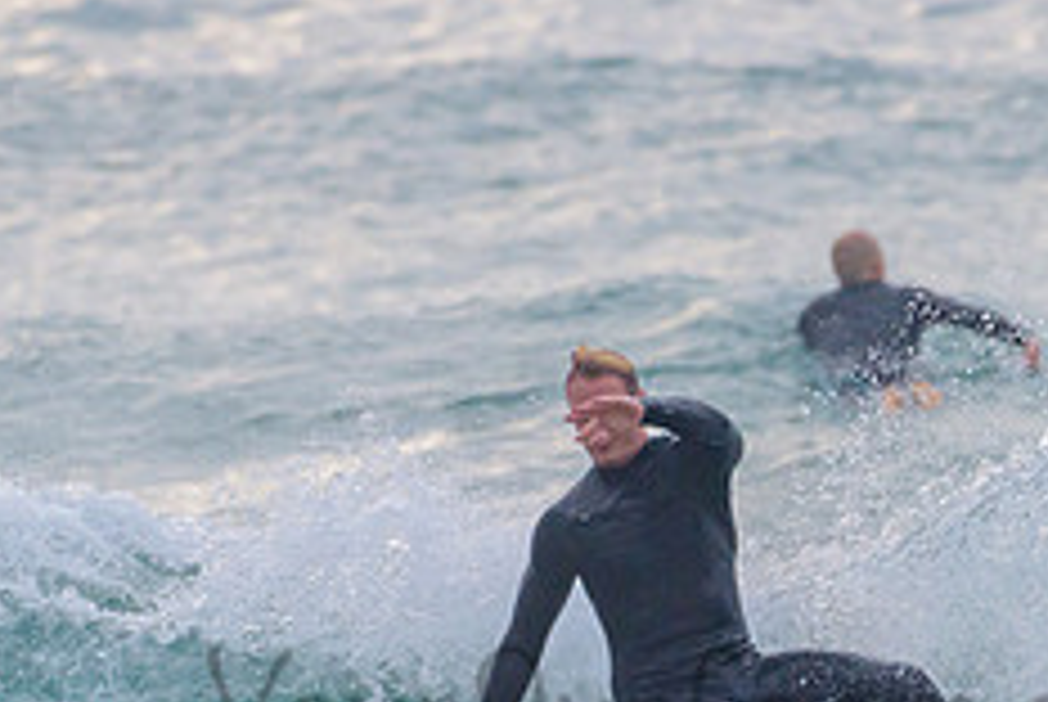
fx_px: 44450
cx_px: 631
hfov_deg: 1.4
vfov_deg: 0.9
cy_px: 661
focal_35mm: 1525
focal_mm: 500
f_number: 5.6
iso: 500
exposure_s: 1/1250
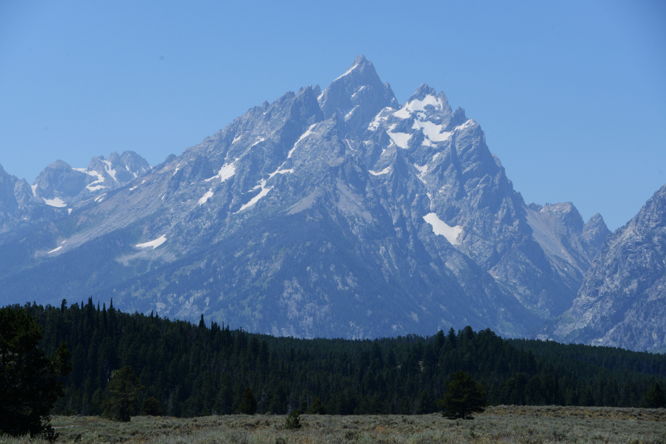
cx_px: 333
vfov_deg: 10.2
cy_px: 222
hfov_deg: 15.2
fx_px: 2498
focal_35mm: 135
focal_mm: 135
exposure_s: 1/1000
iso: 320
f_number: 8
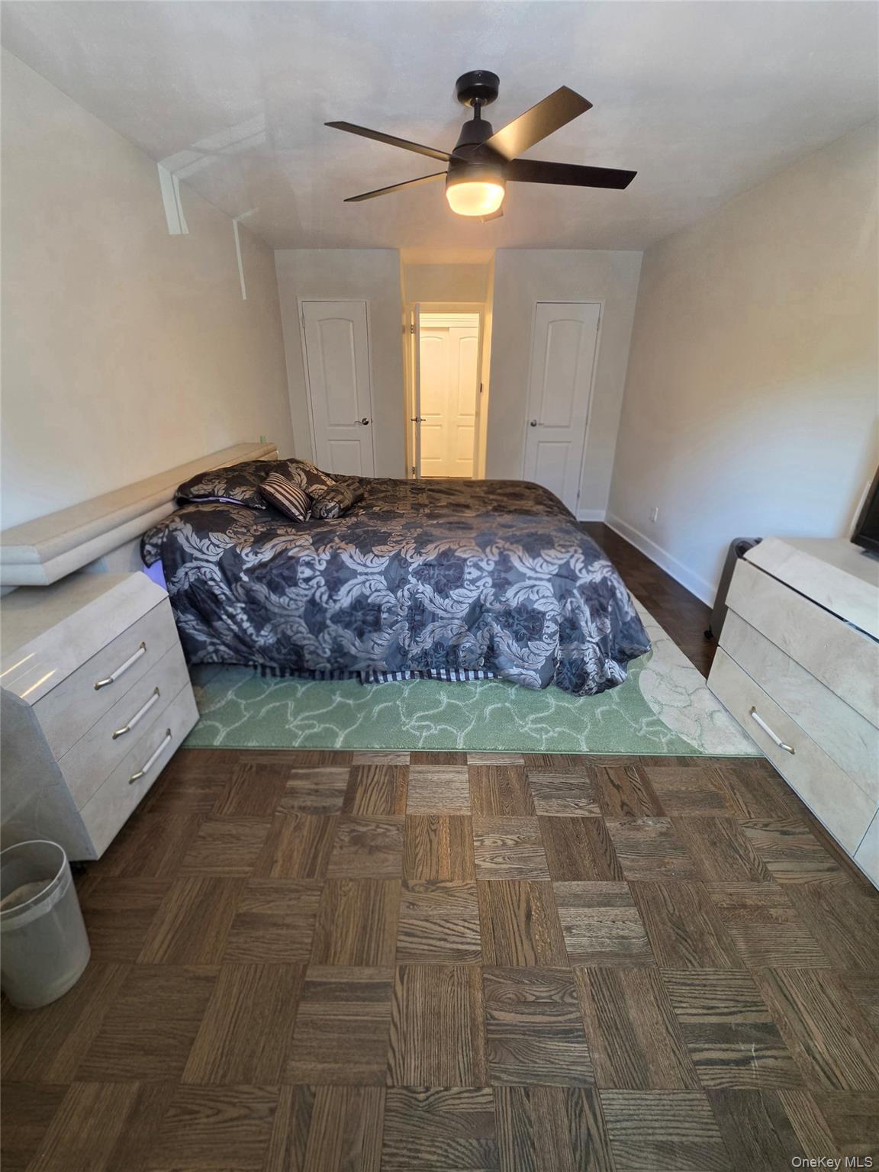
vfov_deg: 106.2
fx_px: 440
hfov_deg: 89.9
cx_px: 440
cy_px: 586
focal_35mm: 13
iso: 320
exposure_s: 1/60.2
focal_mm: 2.2
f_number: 1.9
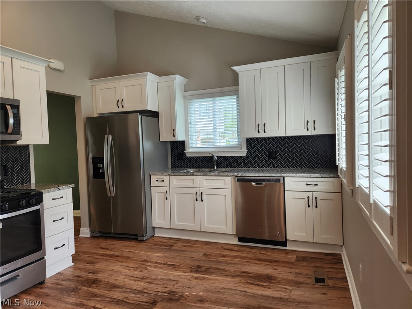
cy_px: 154
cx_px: 206
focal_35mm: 23
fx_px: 274
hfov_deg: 73.9
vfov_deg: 58.9
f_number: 1.8
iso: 100
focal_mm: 5.4
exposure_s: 1/180
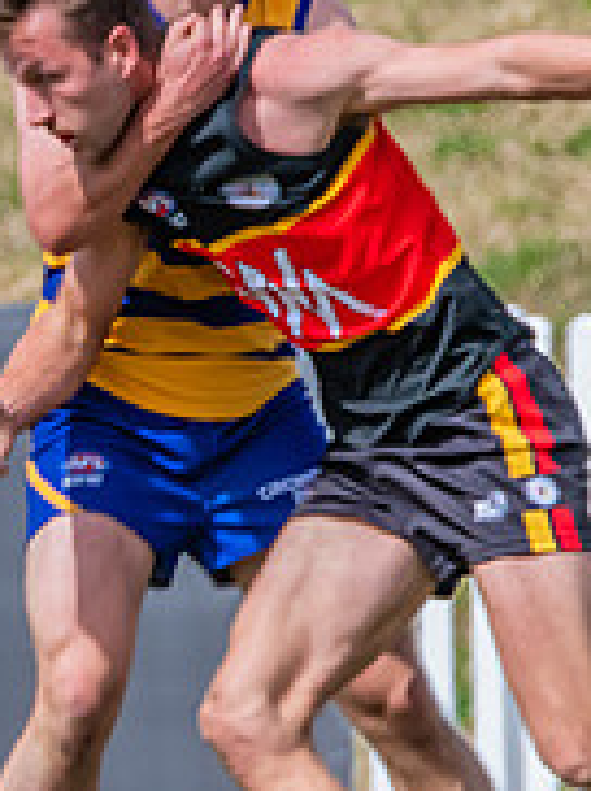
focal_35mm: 2702
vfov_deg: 0.7
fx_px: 61653
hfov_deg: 0.5
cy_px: 460
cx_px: -315
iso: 800
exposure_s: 1/1600
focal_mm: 600
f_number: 13
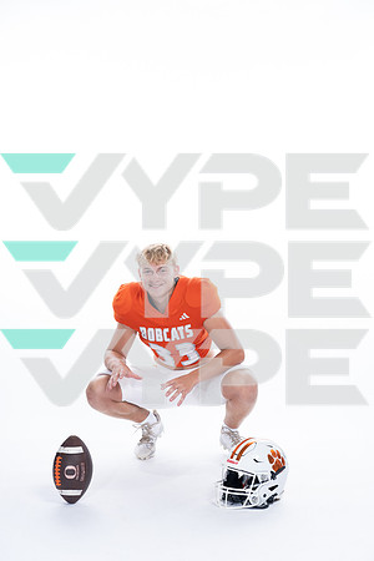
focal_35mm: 61
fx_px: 951
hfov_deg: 22.3
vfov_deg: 32.9
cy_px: 280
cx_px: 187
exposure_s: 1/250
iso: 400
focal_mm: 61
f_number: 5.6
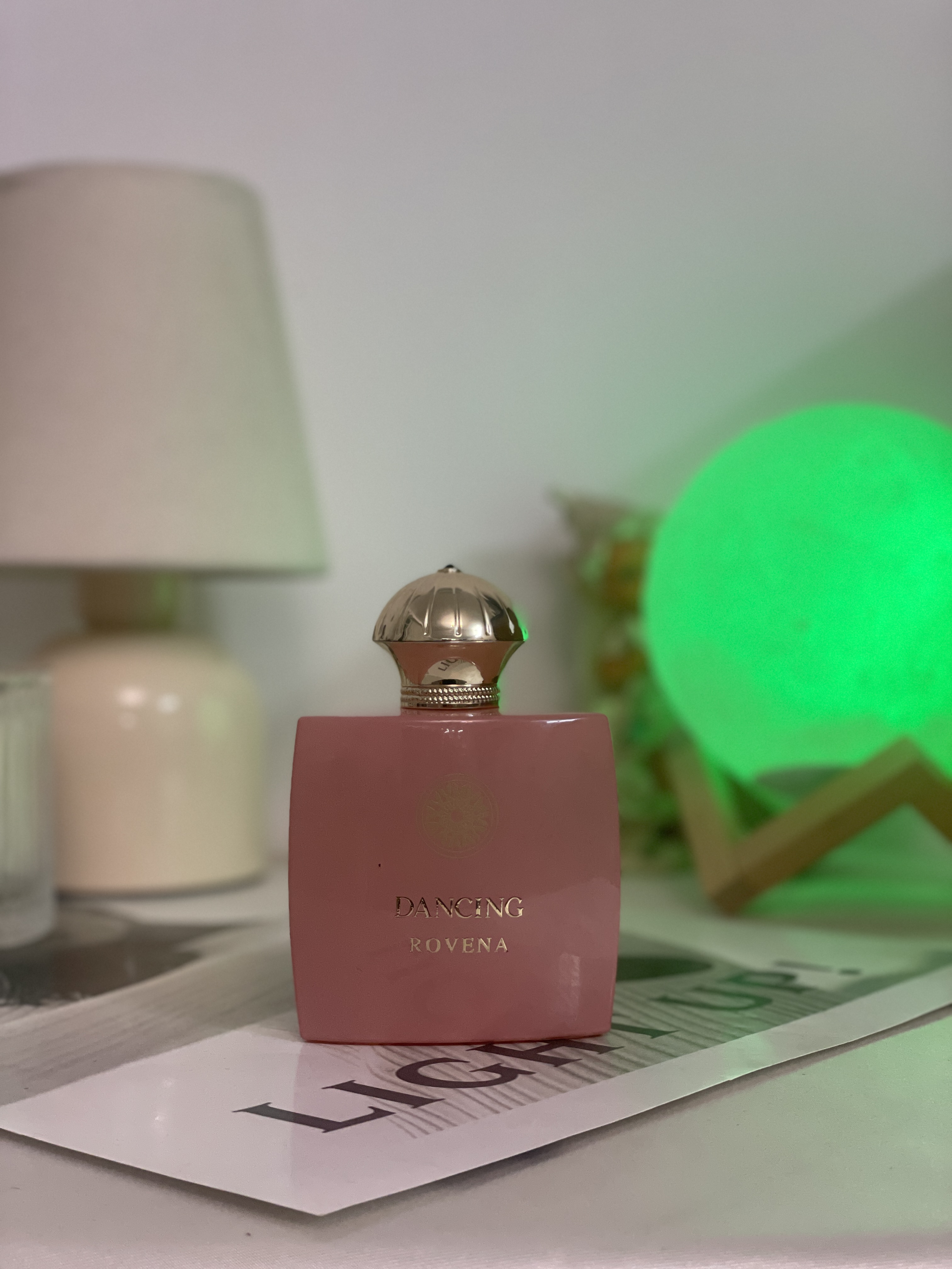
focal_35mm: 52
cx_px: 476
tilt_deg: -0.2
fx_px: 1907
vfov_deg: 36.8
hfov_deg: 28.0
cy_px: 634
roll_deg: +0.3
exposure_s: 1/121
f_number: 2
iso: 250
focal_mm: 6
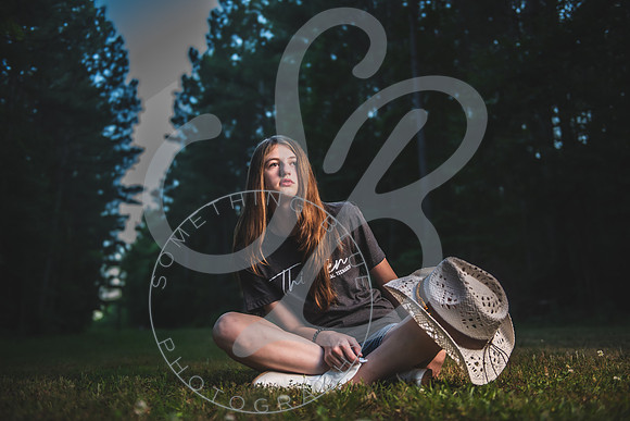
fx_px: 665
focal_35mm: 38
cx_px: 315
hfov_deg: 50.7
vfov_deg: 35.1
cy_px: 210
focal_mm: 38
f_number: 2.8
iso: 500
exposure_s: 1/320
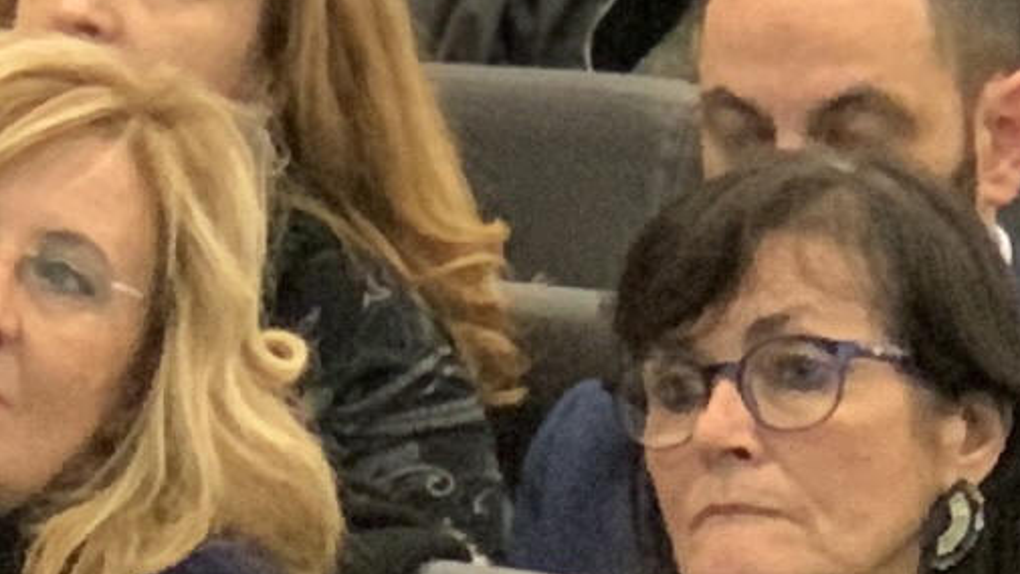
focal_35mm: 452
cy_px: 1698
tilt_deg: -9.7
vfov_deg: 2.7
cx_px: 224
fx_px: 12224
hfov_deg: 4.8
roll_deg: -1.5
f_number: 2.4
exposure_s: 1/36
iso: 500
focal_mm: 6
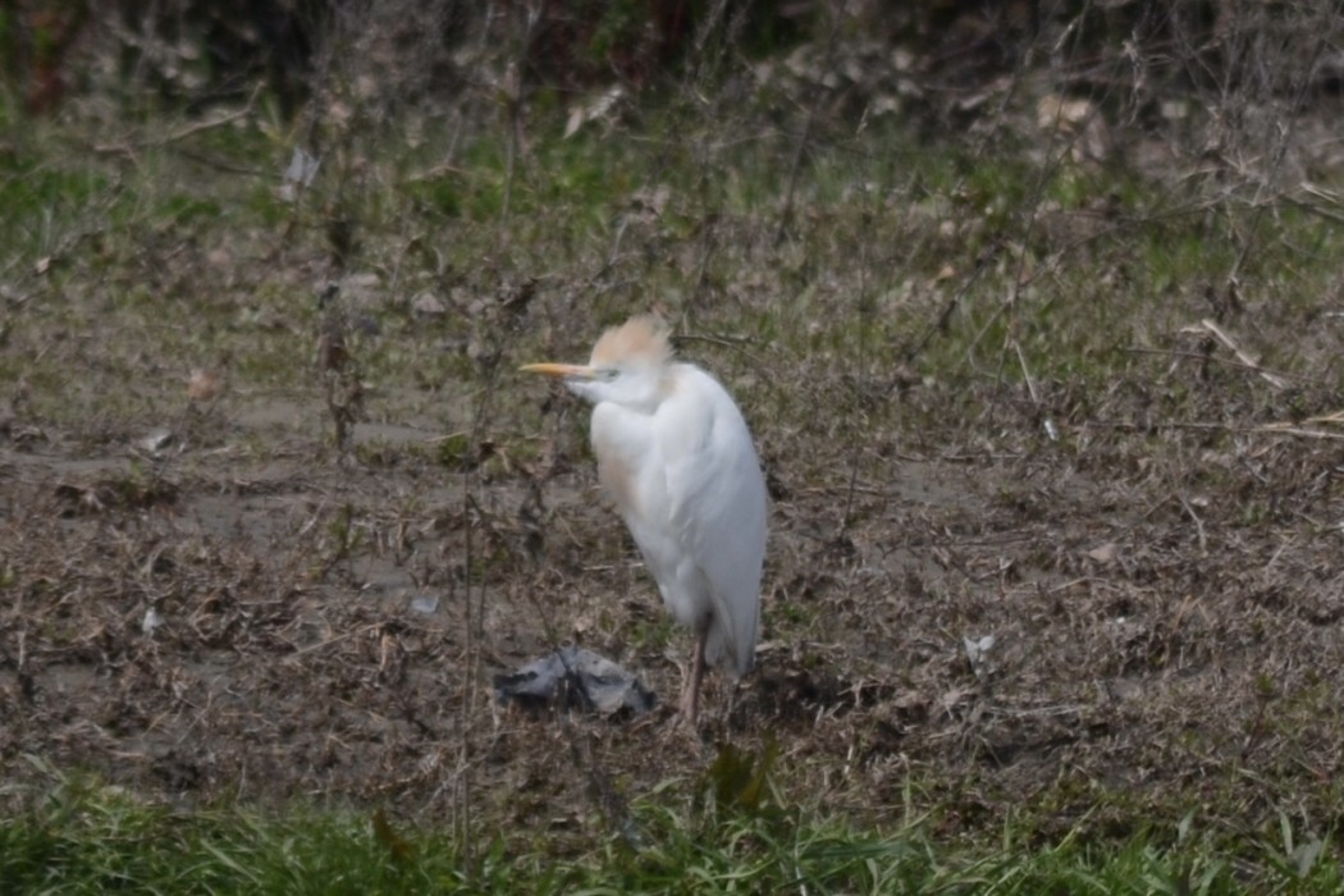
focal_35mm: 450
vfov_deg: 3.1
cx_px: 672
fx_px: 16799
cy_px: 448
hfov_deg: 4.6
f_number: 8
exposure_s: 1/640
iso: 100
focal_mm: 300
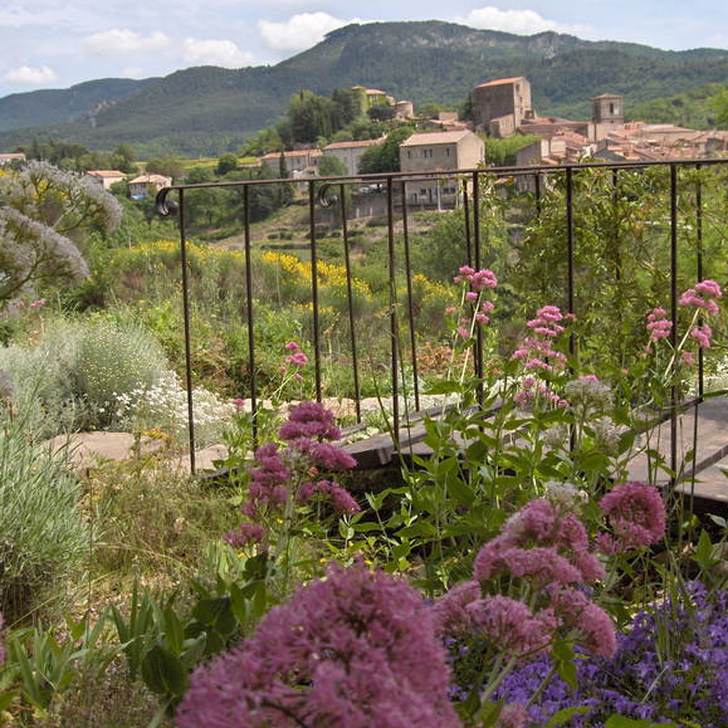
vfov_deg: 36.1
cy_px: 358
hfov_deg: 36.0
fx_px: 1118
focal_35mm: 47
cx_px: 416
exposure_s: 1/524
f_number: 4.8
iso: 100
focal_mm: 8
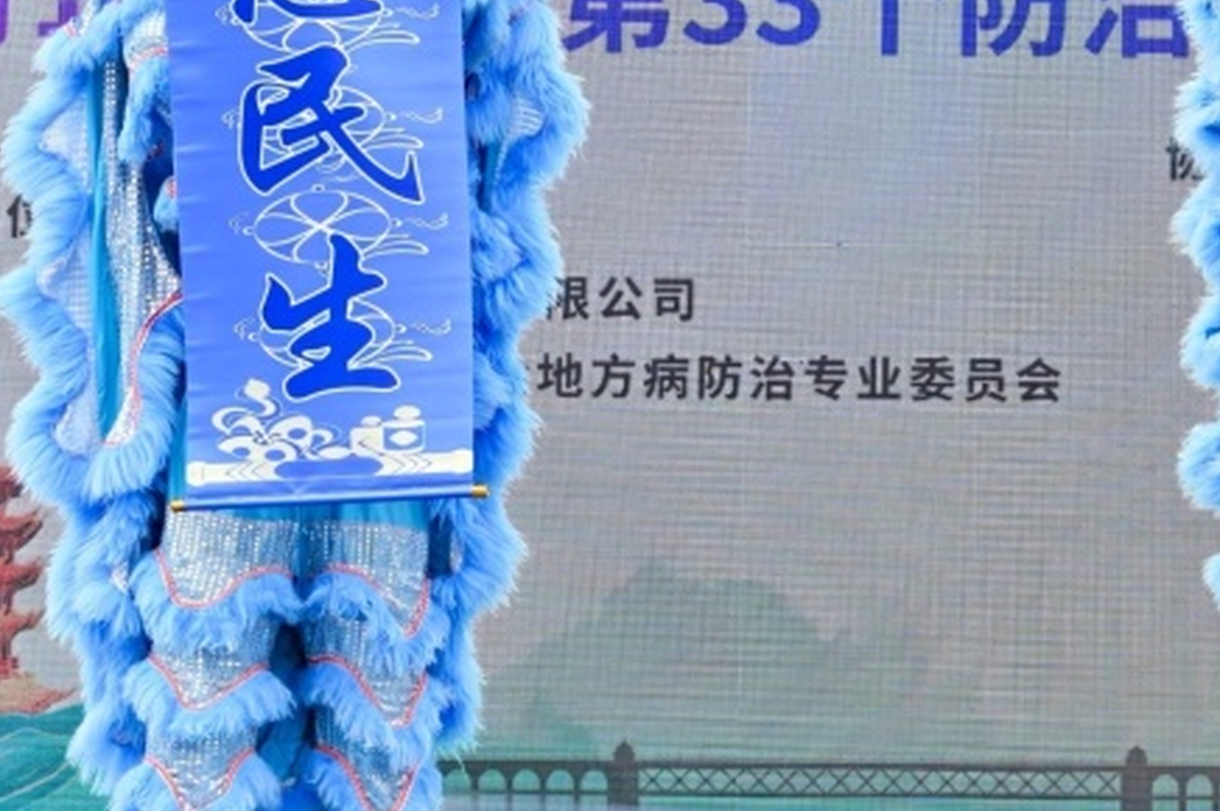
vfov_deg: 9.7
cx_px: 1016
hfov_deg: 14.5
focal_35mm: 141
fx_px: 4775
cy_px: 21
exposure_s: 1/125
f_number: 5.6
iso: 64
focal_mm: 48
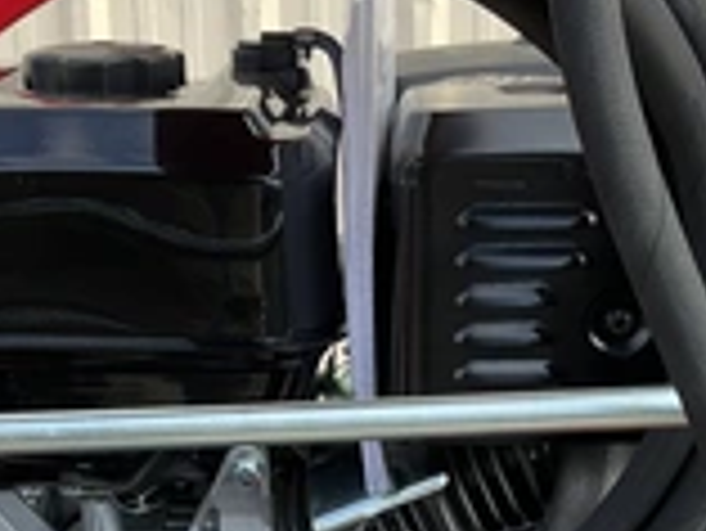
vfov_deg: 18.9
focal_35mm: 74
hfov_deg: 26.3
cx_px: 319
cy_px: 621
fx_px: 1510
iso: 16
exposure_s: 1/128
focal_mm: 3
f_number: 1.8
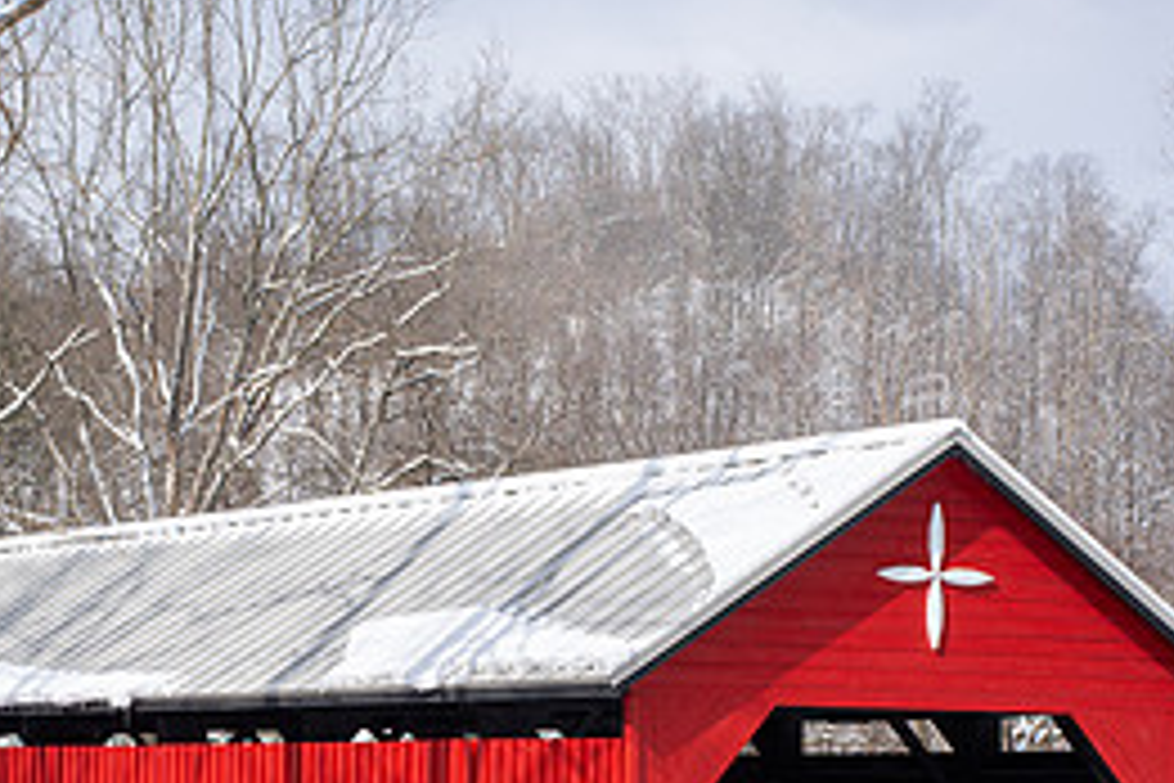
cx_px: 306
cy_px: 727
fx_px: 3620
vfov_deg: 12.2
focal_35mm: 111
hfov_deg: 18.3
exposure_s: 1/100
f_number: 13
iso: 64
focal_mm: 50
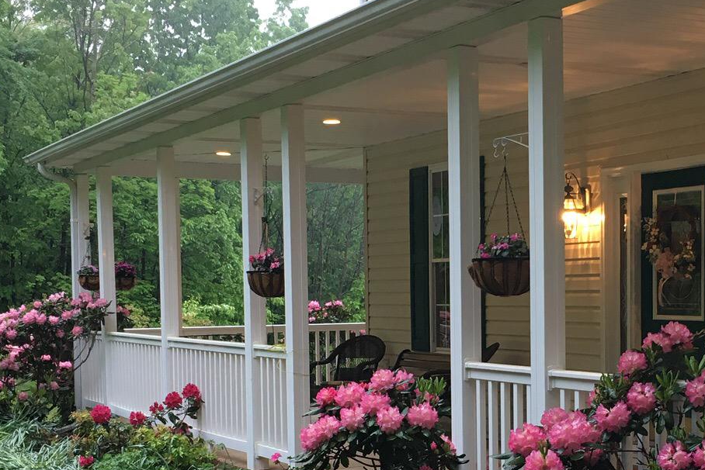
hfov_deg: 29.3
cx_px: 516
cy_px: 354
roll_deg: +0.0
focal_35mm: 68
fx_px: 1332
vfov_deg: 19.9
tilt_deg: -2.9
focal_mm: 4.15
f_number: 2.2
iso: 50
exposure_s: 1/30
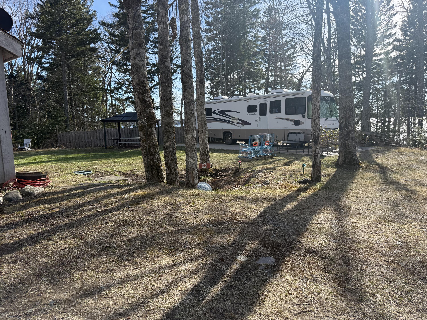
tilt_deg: -7.6
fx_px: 296
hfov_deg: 71.6
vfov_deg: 56.8
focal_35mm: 24
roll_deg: +0.5
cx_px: 214
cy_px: 160
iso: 100
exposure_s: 1/2525
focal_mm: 6.76
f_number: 1.78
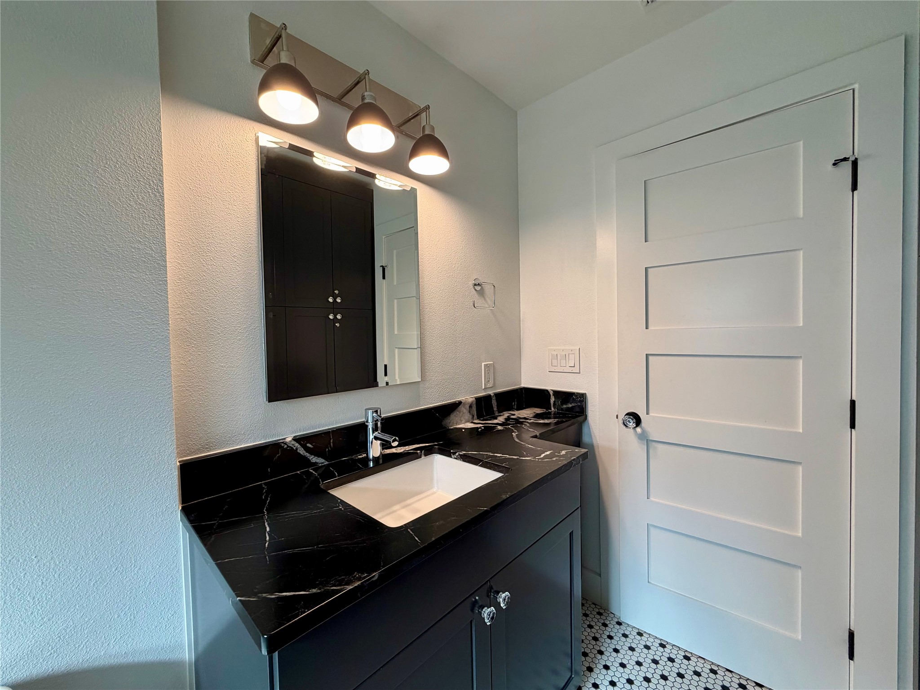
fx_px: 372
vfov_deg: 85.7
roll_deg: +1.3
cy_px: 345
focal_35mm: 14
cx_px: 460
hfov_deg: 102.1
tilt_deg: -2.0
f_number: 2.2
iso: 125
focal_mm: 2.22
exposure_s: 1/120
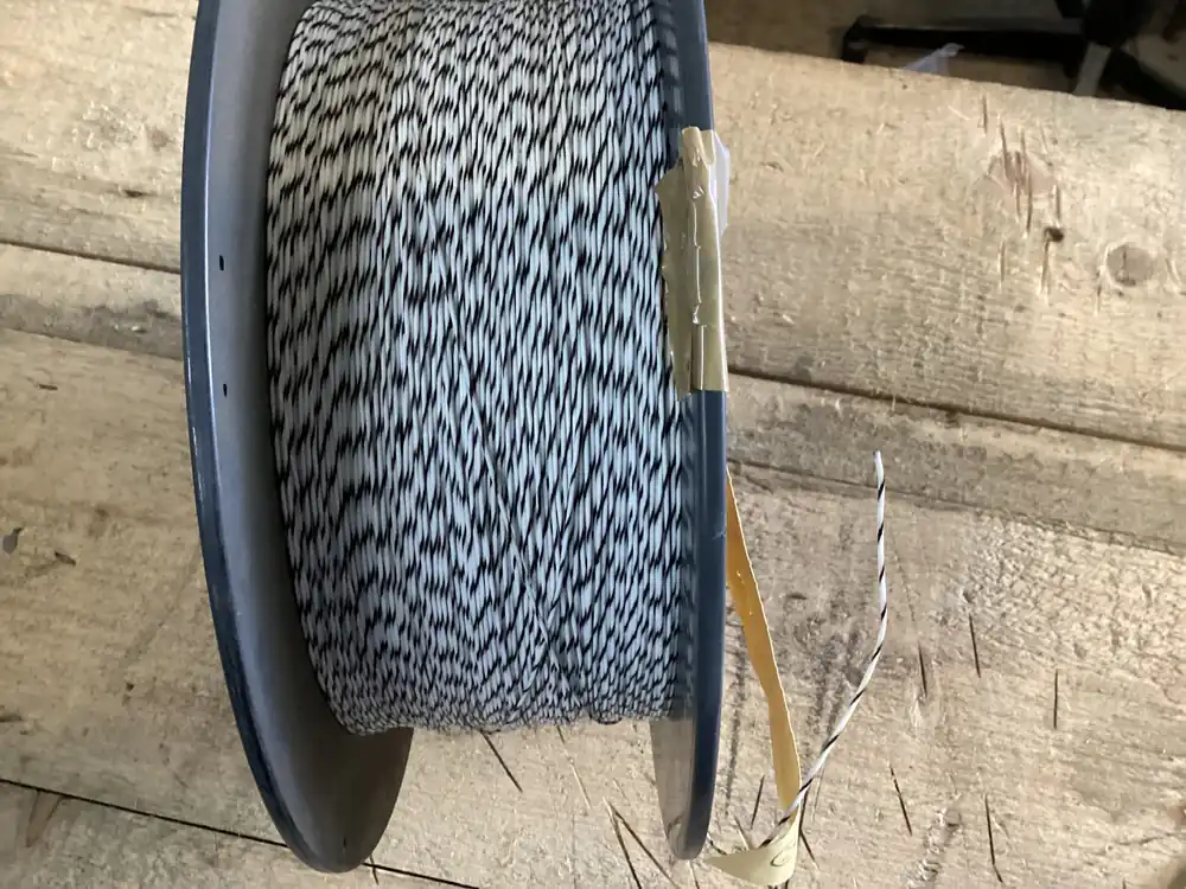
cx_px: 593
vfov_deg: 45.4
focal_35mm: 31
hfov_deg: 58.4
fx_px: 1062
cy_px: 444
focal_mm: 3.3
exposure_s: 1/33
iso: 400
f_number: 2.4
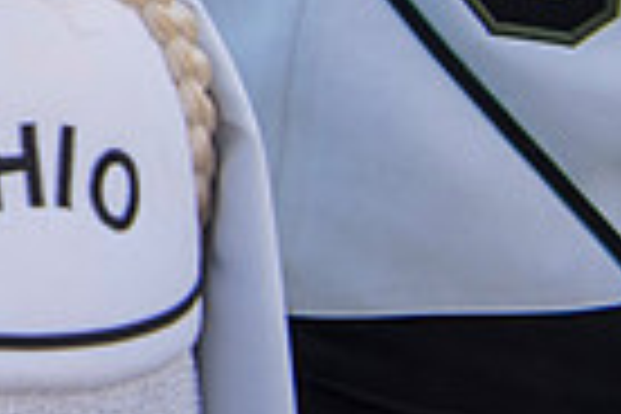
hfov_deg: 15.7
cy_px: -299
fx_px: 1742
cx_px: -644
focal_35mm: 101
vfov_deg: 12.5
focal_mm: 24
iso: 200
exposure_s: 1/500
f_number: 5.6
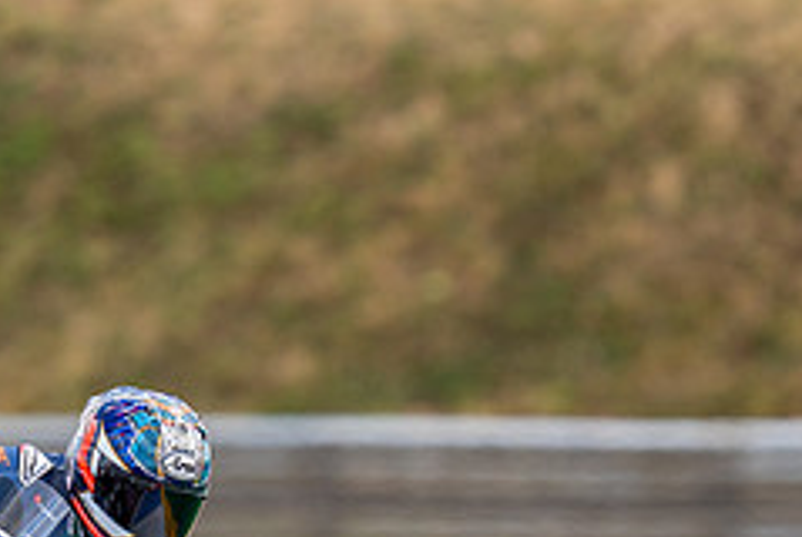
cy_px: 508
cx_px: 137
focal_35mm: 1055
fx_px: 23532
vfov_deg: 1.3
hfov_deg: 2.0
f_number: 4.5
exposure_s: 1/400
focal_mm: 400
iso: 100
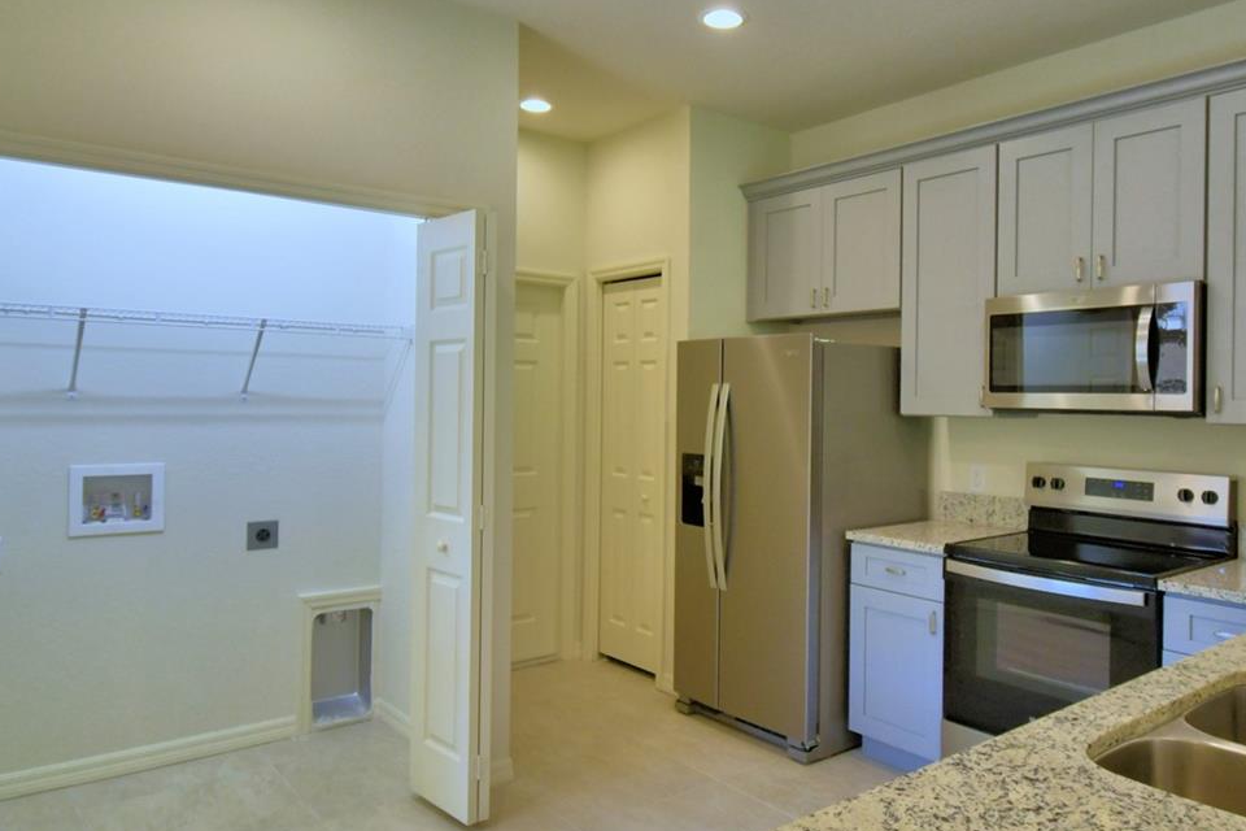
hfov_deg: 70.8
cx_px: 748
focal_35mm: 25
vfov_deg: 51.3
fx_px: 865
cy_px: 397
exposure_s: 1/125
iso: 360
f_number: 4.5
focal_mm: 10
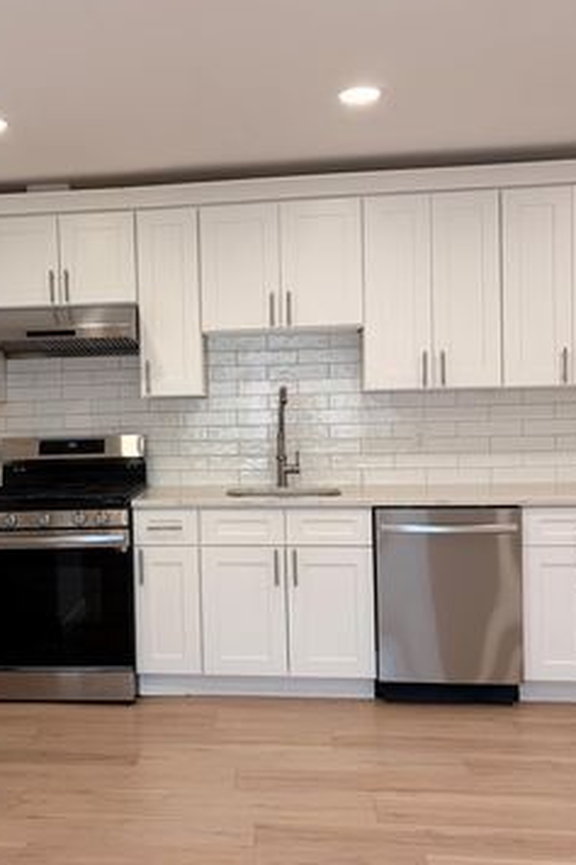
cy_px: 426
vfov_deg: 50.7
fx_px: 913
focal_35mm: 38
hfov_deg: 34.3
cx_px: 148
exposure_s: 1/120
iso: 80
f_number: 1.6
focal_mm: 5.96
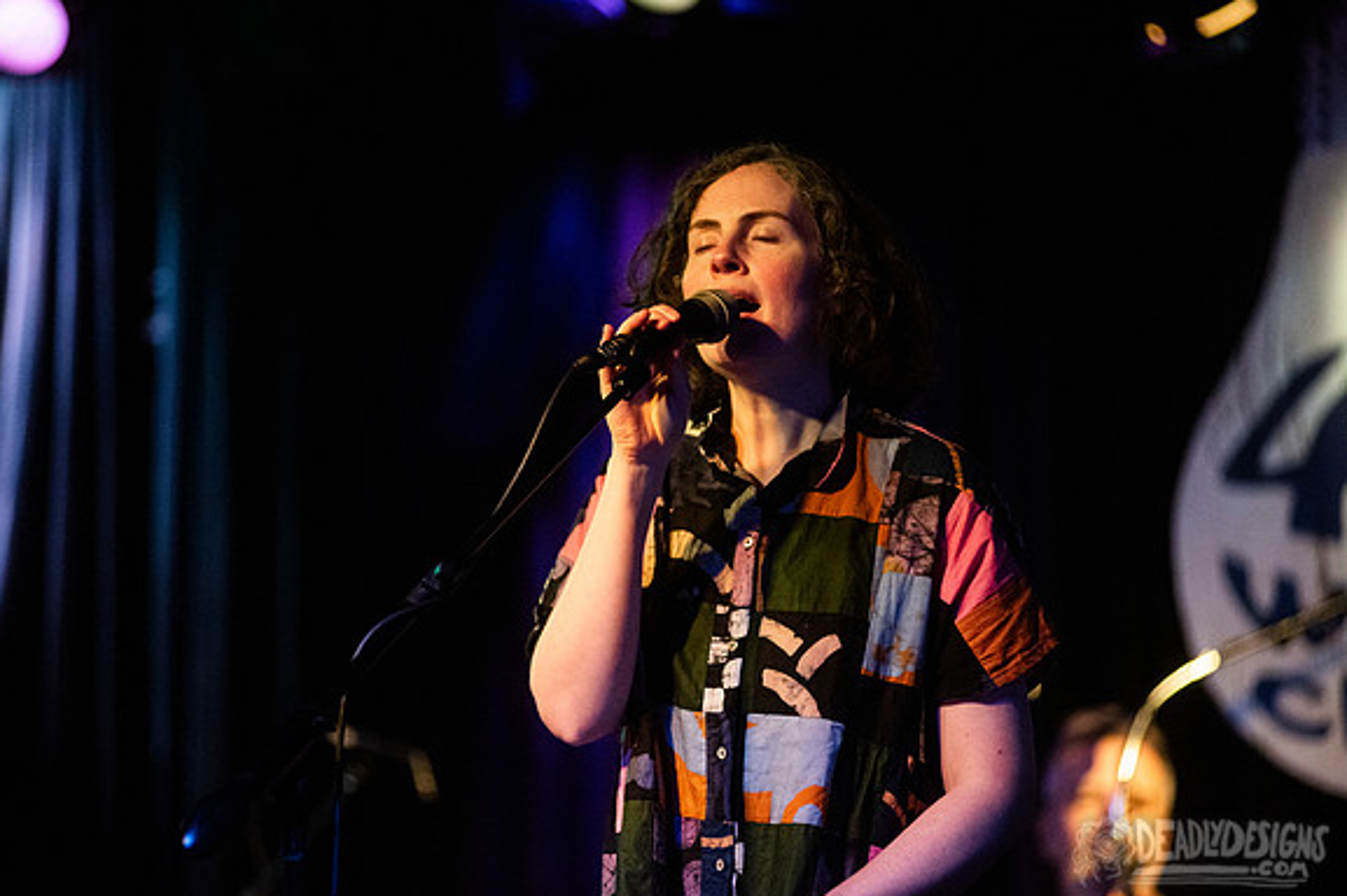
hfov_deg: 9.9
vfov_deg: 6.6
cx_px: 650
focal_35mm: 208
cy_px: 435
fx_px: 7778
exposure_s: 1/160
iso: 2000
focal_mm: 200
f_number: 3.2
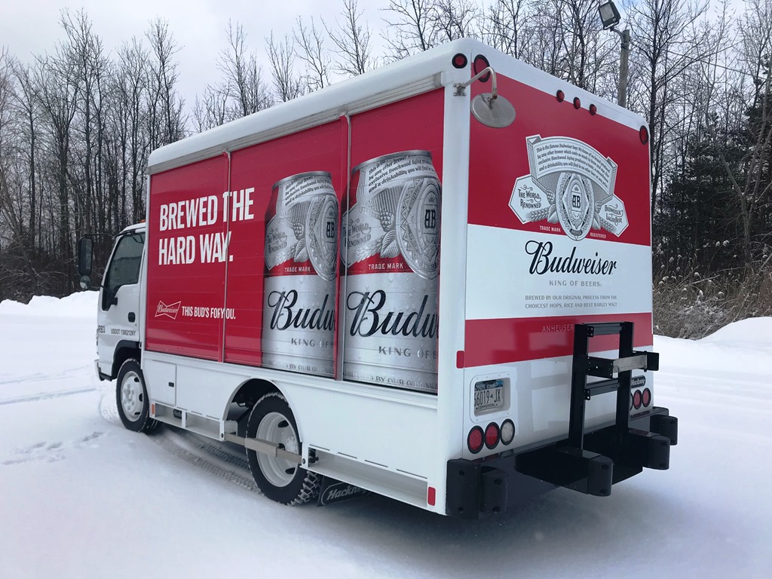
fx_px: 624
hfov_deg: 63.4
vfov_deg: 49.7
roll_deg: +0.4
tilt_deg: +1.0
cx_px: 386
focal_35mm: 28
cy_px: 290
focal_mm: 3.99
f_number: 1.8
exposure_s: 1/1709
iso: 20
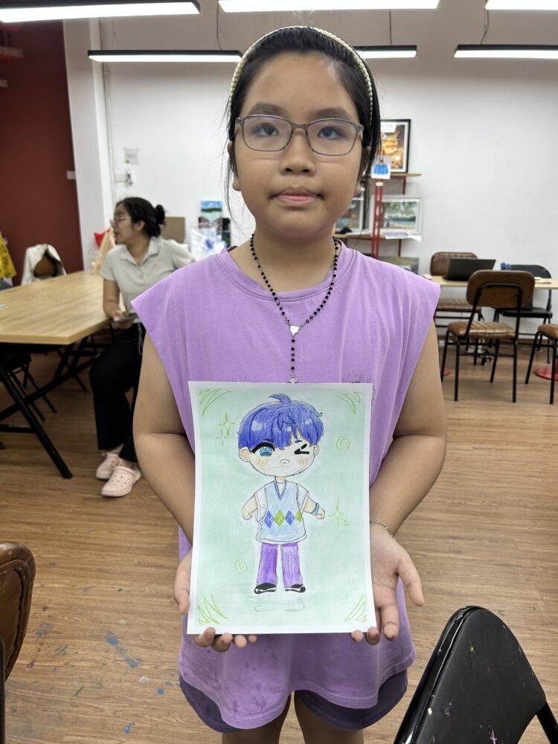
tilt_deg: -16.2
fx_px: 559
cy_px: 372
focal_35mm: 26
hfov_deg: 53.1
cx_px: 279
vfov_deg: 67.3
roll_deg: -1.2
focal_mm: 5.7
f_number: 1.5
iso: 40
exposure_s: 1/156
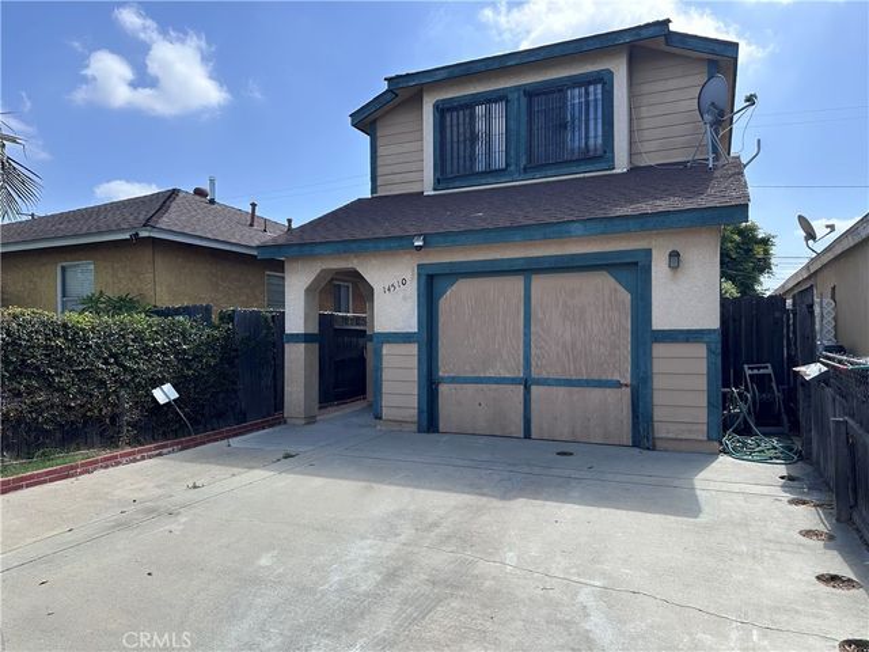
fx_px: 602
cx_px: 434
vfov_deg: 56.8
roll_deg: +0.0
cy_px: 326
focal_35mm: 24
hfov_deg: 71.6
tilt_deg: +1.0
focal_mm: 6.86
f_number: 1.78
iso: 80
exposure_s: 1/2967
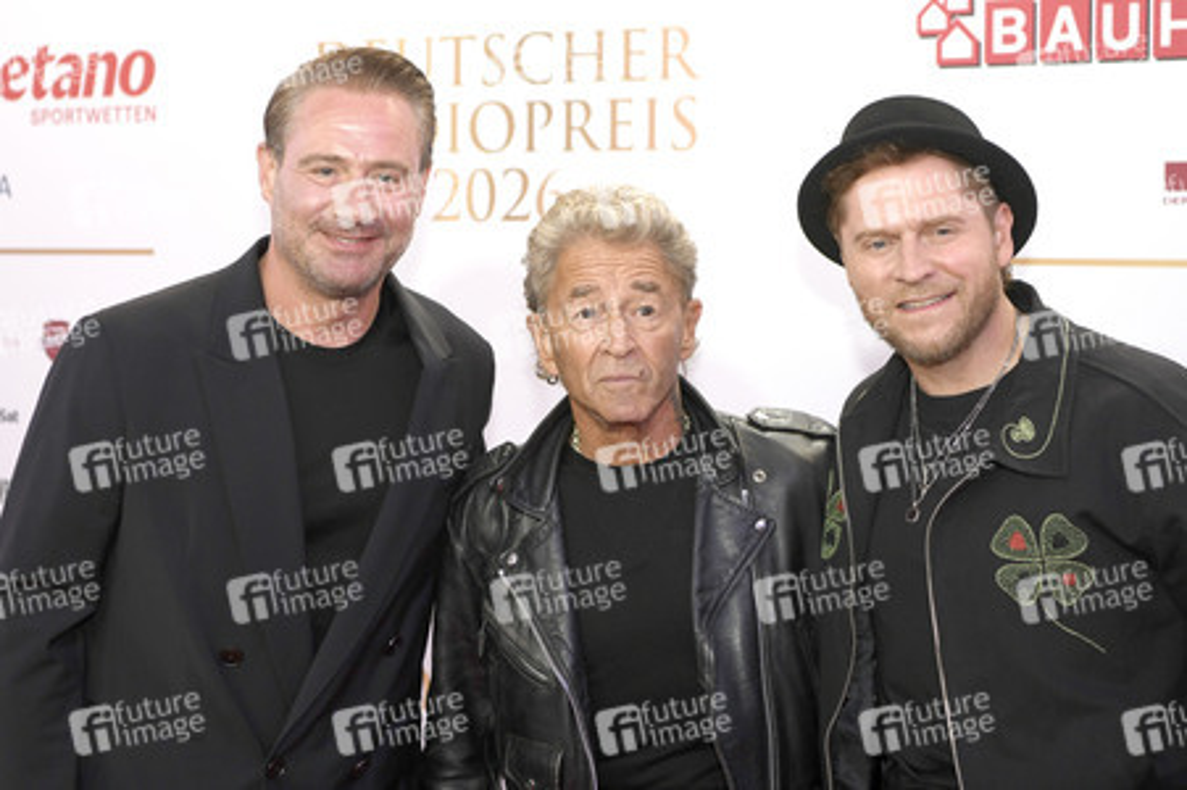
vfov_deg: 24.2
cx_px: 594
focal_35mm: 56
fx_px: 1845
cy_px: 395
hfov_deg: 35.7
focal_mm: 56
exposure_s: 1/250
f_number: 3.5
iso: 800
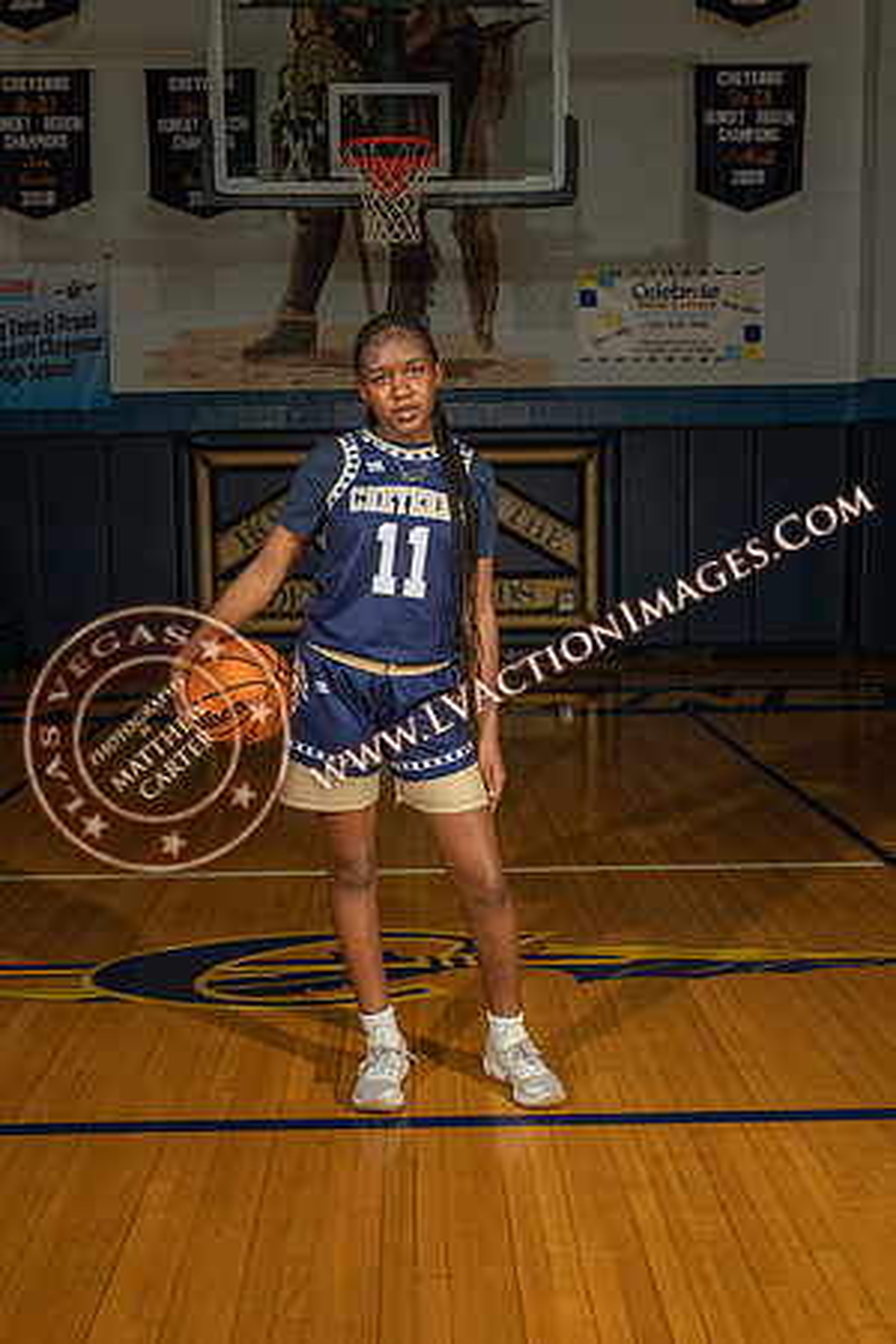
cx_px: 448
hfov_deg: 35.1
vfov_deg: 50.7
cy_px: 672
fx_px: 1419
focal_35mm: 38
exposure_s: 1/200
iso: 160
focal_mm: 38
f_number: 7.1
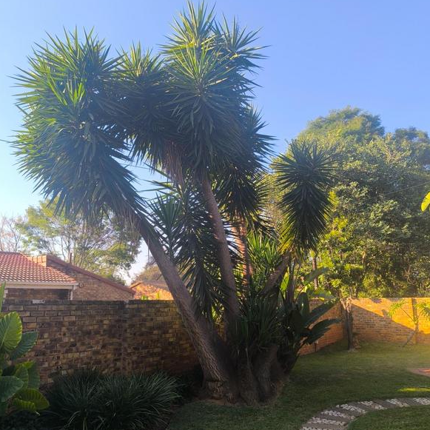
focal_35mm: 28
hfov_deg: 57.3
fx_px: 394
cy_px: 227
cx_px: 215
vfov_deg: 57.3
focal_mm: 6.14
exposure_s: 1/270
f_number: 1.65
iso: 50
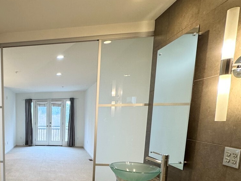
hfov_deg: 51.2
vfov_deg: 44.2
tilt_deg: -9.6
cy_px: 149
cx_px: 14
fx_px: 209
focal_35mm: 30
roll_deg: +1.1
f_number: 2.2
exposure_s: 1/60
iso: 200
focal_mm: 2.22
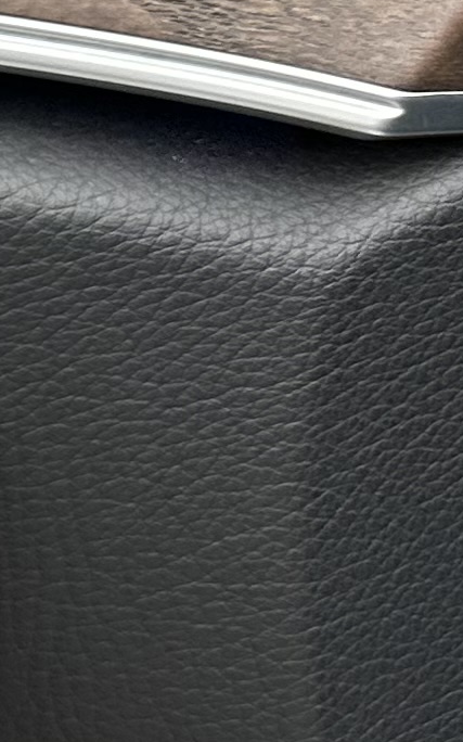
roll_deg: -2.4
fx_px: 3031
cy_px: 260
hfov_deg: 6.6
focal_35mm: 150
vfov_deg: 13.9
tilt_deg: -16.8
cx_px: -1518
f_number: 1.78
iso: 80
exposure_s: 1/473
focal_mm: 6.86
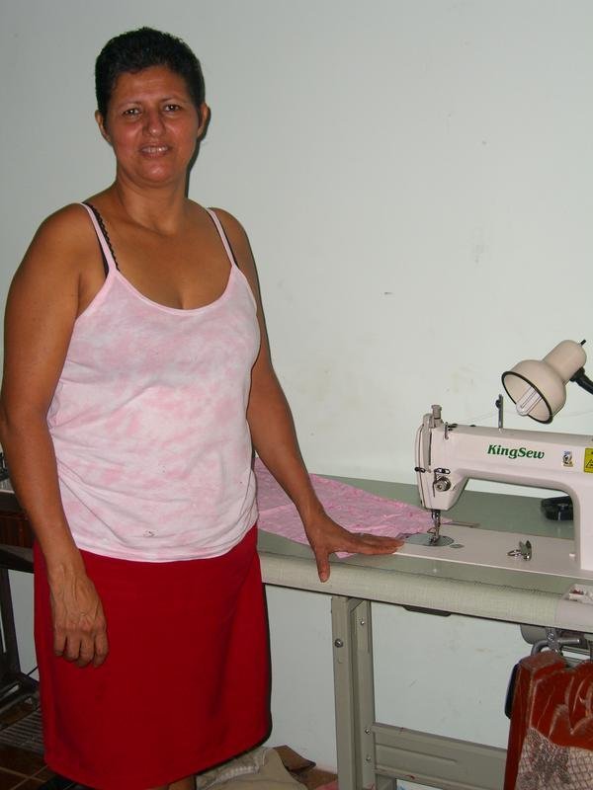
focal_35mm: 46
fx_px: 1051
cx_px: 296
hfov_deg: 31.5
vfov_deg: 41.2
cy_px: 395
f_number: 3.1
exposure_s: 1/60
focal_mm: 9.5
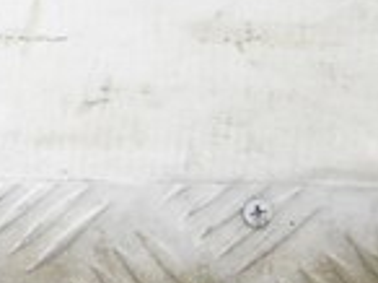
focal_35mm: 180
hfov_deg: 10.0
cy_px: -99
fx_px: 1962
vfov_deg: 8.1
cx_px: -430
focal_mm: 6.72
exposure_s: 1/30
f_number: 3.1
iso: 250
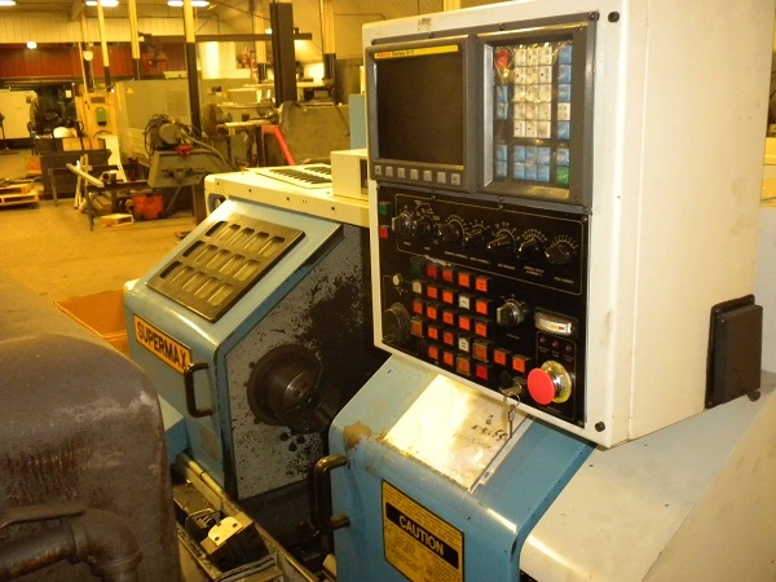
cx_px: 388
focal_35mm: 37
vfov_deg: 38.7
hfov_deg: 50.1
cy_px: 291
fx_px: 829
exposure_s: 1/30
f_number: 3.5
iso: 400
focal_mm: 6.6
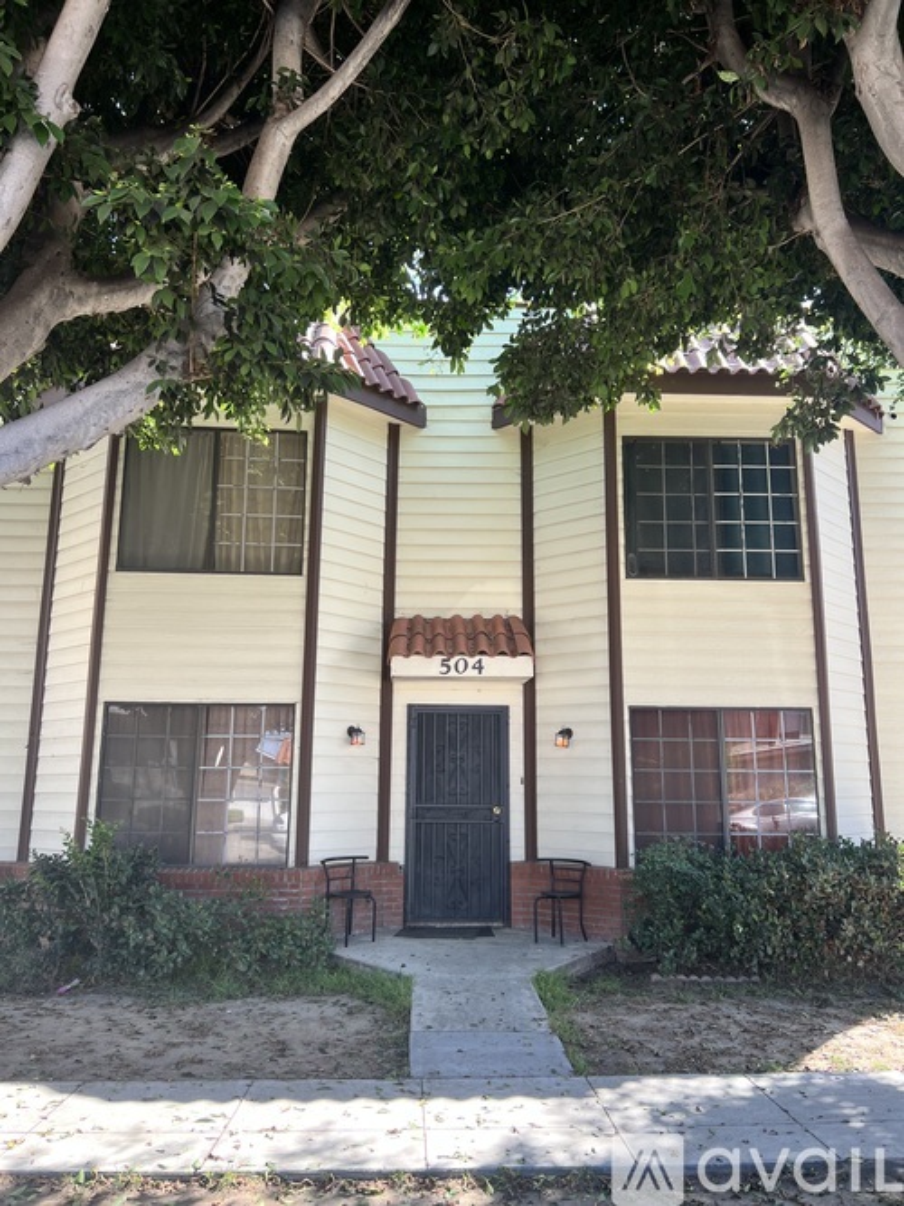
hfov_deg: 53.0
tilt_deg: +11.3
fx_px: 906
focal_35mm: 26
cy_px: 603
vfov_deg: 67.3
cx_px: 452
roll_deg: -0.3
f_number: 1.5
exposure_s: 1/302
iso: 50
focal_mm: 5.7
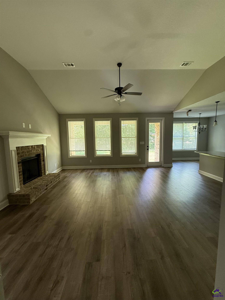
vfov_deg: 102.1
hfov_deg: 85.7
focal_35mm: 14
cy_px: 150
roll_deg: +0.6
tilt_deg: -5.0
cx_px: 112
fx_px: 121
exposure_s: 1/88
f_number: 2.2
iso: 320
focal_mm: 2.22
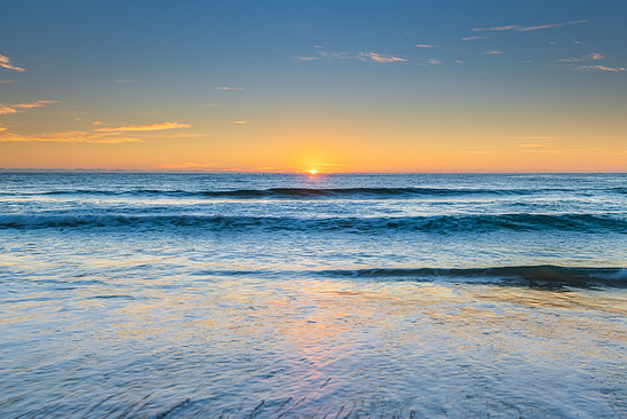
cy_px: 203
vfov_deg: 35.1
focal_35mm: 38
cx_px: 331
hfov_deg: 50.6
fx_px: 662
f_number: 9
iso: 50
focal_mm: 35
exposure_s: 1/8
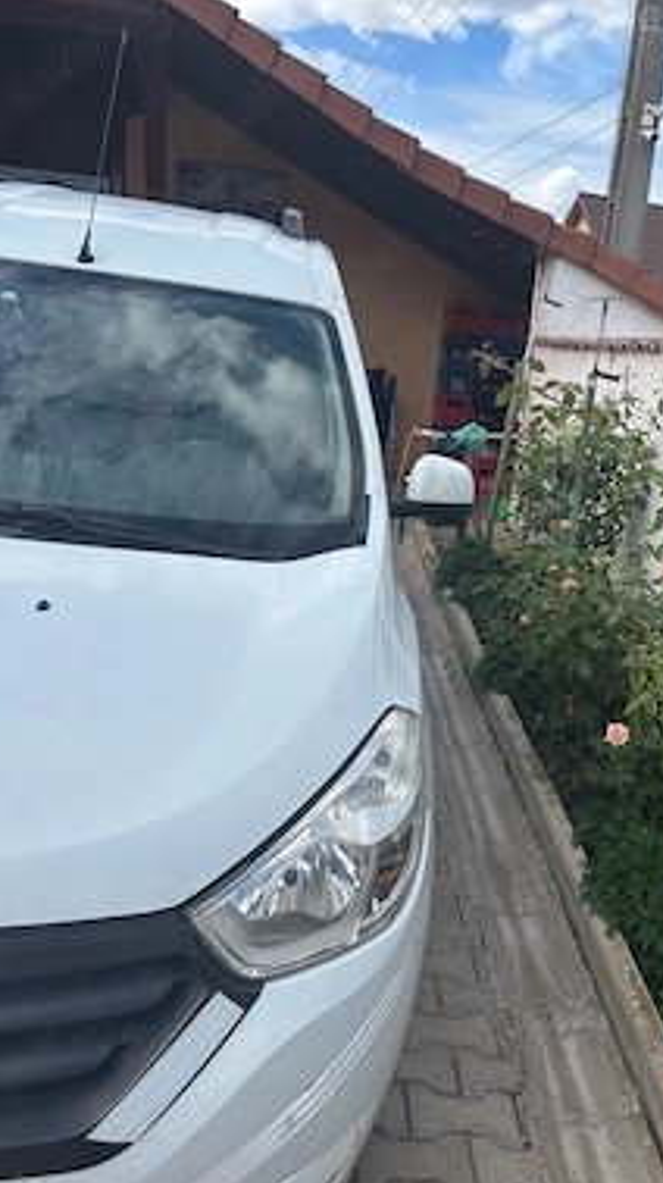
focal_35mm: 30
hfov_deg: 38.8
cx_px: 366
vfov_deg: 64.3
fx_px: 940
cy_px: 595
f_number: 1.6
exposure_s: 1/2513
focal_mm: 5.96
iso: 50
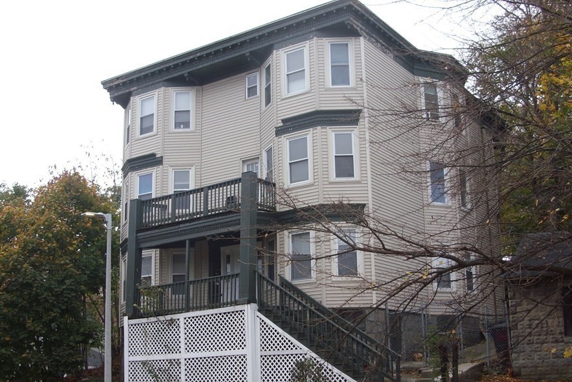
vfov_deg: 28.6
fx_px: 747
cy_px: 218
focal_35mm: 47
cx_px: 274
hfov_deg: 41.9
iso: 50
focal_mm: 6.3
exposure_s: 1/402
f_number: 2.8
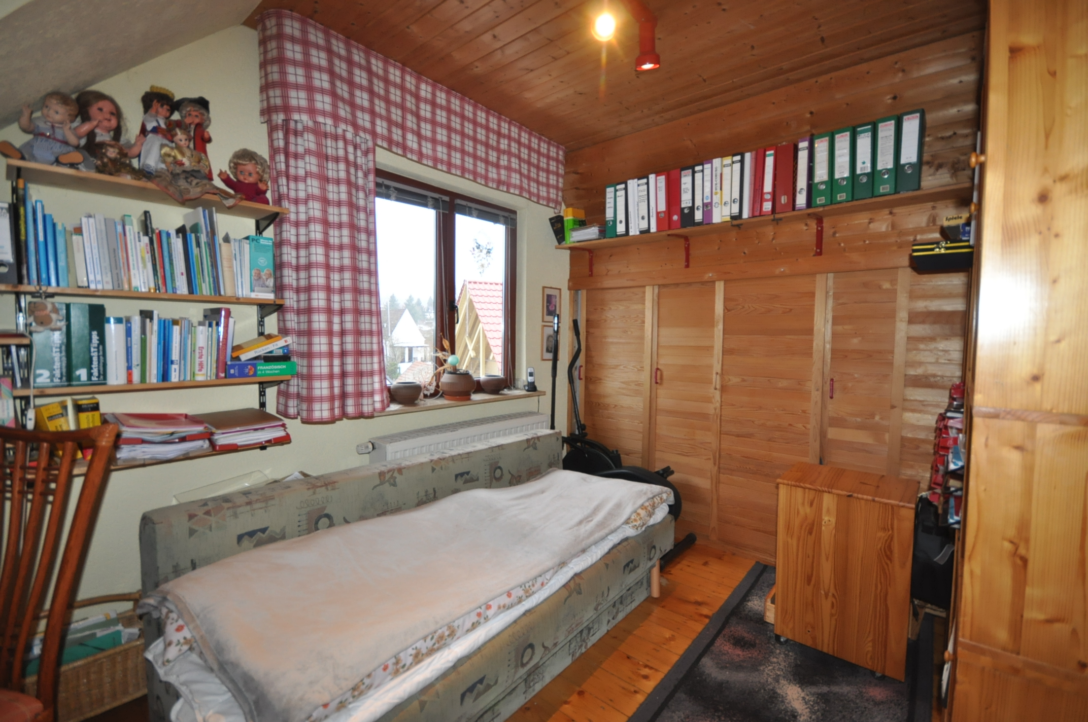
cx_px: 544
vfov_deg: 77.2
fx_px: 453
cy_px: 361
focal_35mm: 15
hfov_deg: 100.5
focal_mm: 10
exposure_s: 1/60
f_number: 4
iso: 800
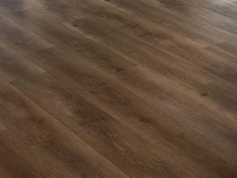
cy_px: -81
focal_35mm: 113
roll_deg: +3.1
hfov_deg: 17.3
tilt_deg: -11.5
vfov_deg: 12.5
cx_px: 192
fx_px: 774
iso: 125
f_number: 1.78
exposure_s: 1/203
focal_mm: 6.76
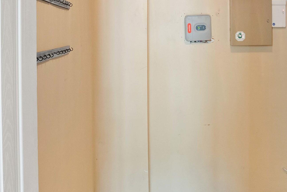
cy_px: 56
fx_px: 383
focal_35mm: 48
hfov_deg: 40.7
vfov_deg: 27.8
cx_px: 188
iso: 640
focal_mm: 17
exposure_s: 1/1.67
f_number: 8
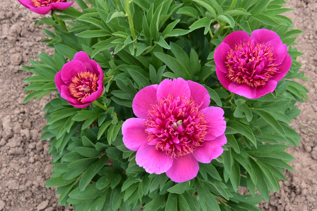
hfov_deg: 32.9
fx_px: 537
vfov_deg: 22.3
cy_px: 104
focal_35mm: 61
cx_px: 161
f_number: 9
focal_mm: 40
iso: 400
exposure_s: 1/100
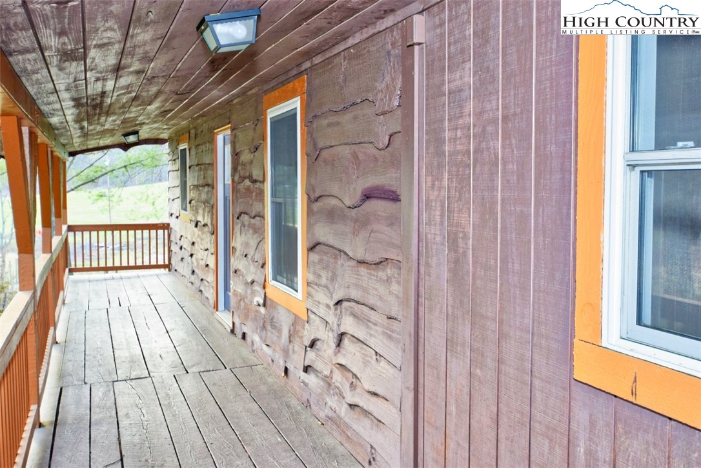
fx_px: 701
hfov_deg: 53.1
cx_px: 350
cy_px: 234
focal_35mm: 36
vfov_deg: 36.9
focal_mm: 24
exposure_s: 1/60
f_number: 4.5
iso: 640
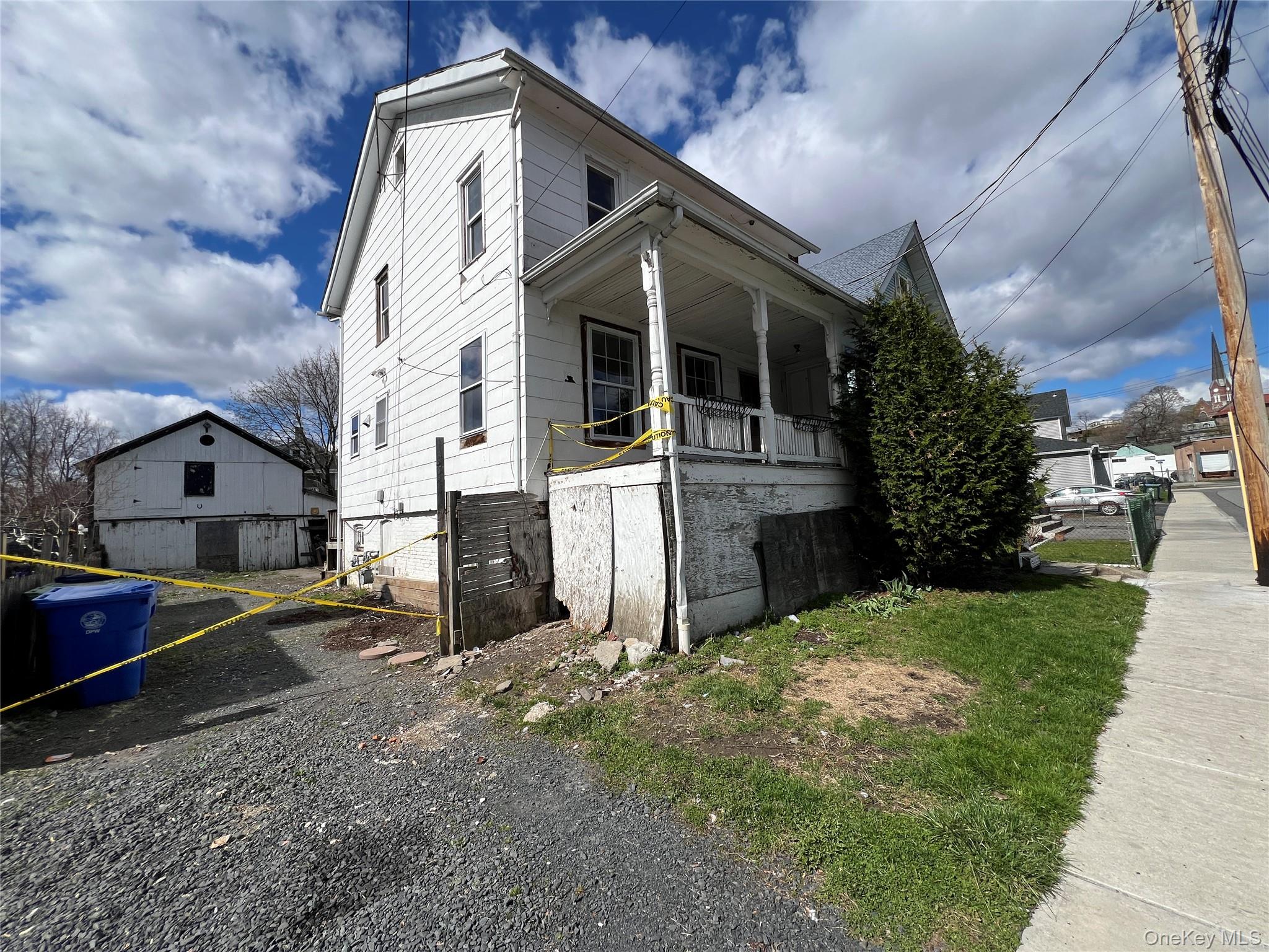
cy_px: 476
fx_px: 477
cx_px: 634
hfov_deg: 106.2
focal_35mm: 13
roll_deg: +2.3
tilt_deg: +3.2
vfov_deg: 89.9
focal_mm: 1.57
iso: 40
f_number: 1.8
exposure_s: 1/3922
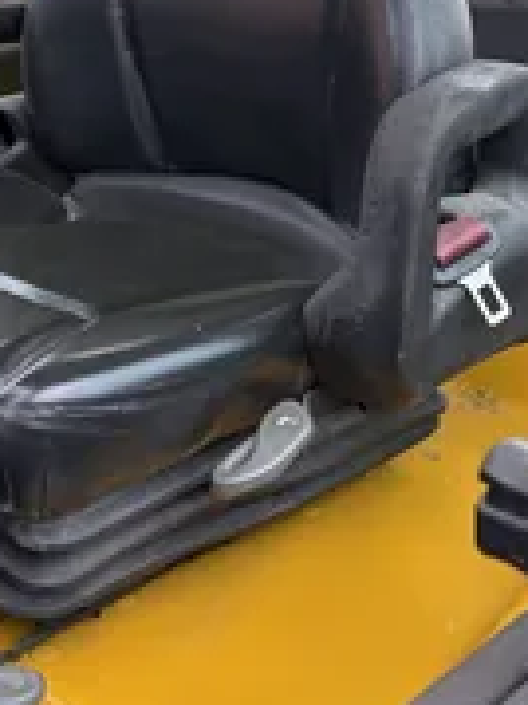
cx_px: 75
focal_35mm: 58
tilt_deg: -17.9
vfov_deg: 32.9
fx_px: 1181
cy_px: 224
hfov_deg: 24.6
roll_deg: +0.5
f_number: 1.6
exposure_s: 1/188
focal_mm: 5.96
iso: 50
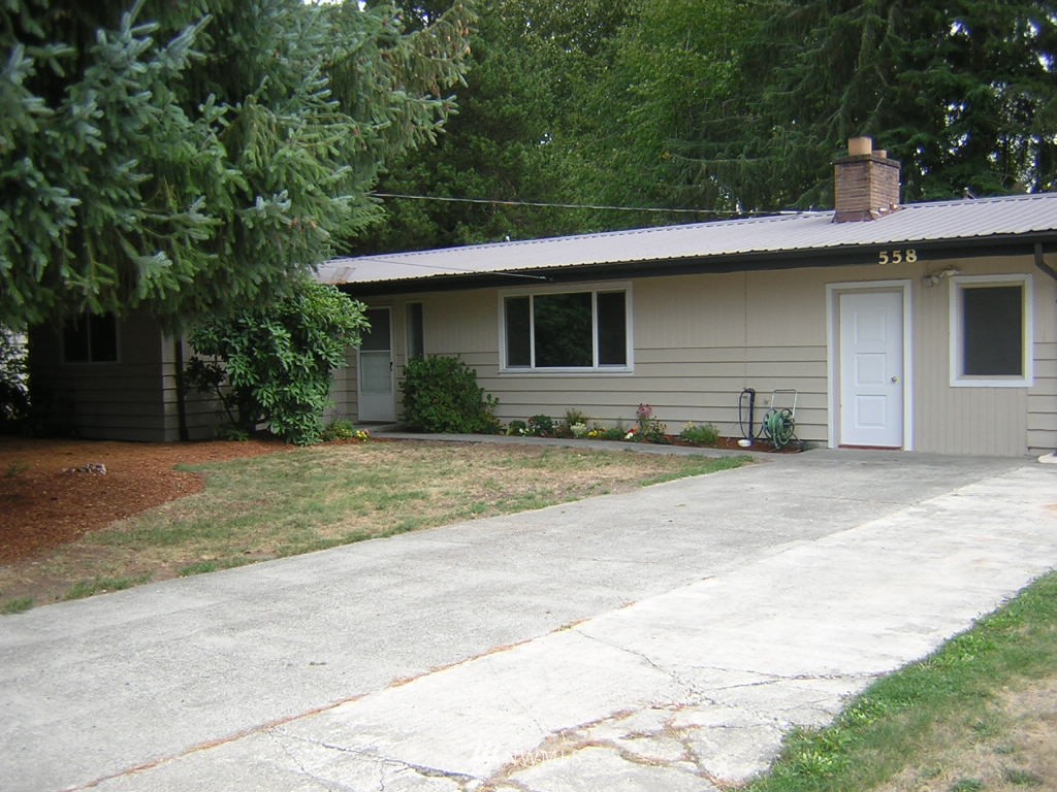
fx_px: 1099
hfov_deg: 51.4
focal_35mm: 36
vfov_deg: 39.7
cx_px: 528
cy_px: 396
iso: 100
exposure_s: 1/251
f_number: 2.6
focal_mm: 4.7
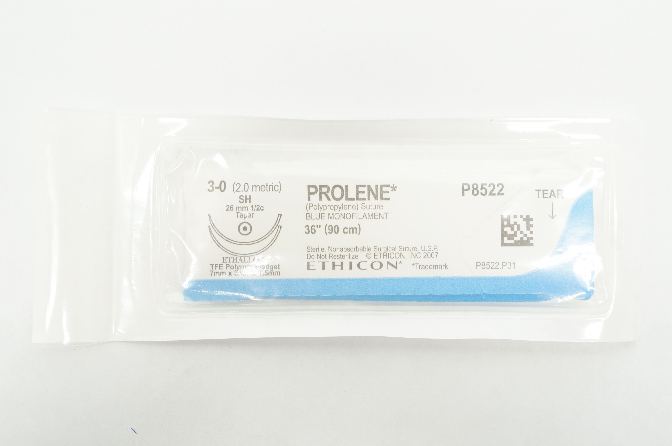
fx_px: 755
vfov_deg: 32.9
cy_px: 223
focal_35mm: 40
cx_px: 336
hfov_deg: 48.0
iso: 400
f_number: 5.6
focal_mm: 27
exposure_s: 1/40
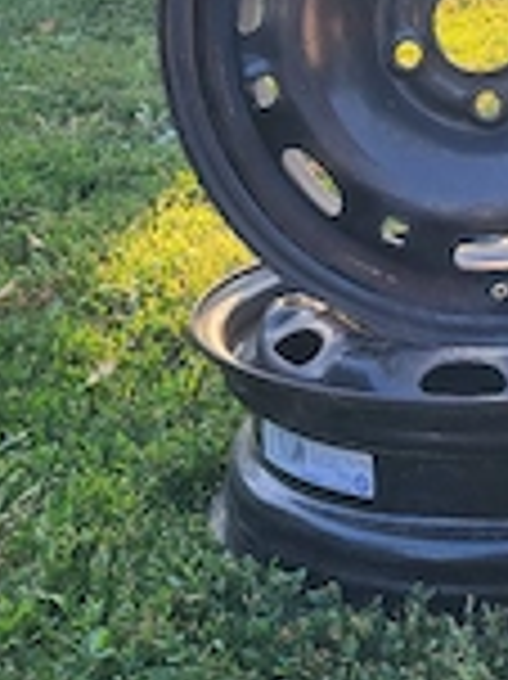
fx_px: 1352
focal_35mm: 69
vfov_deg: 26.8
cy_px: 18
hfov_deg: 20.5
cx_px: 521
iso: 40
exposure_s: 1/263
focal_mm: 5.4
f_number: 1.8
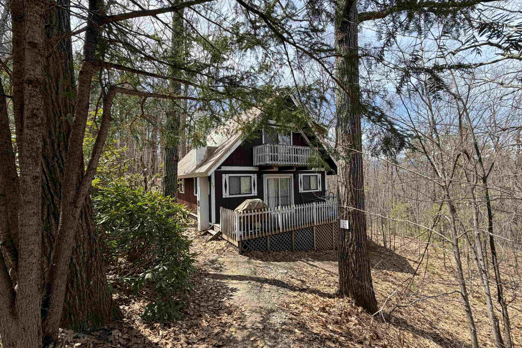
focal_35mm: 15
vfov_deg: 77.3
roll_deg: +1.7
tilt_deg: +1.1
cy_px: 175
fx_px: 217
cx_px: 261
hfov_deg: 100.4
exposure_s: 1/522
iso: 40
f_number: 2.2
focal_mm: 2.22
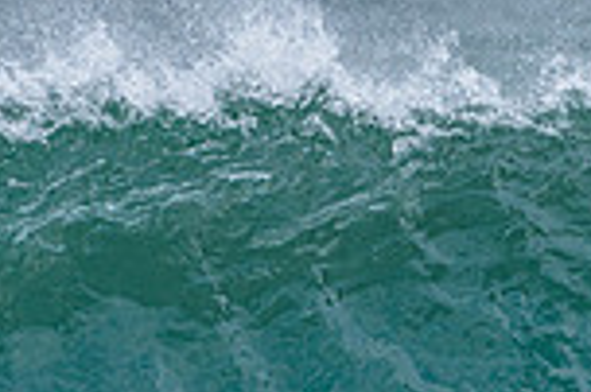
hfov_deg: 0.9
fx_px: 38373
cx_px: 600
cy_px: 582
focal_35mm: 2340
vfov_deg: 0.6
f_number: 5.6
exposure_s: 1/2000
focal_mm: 500
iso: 220
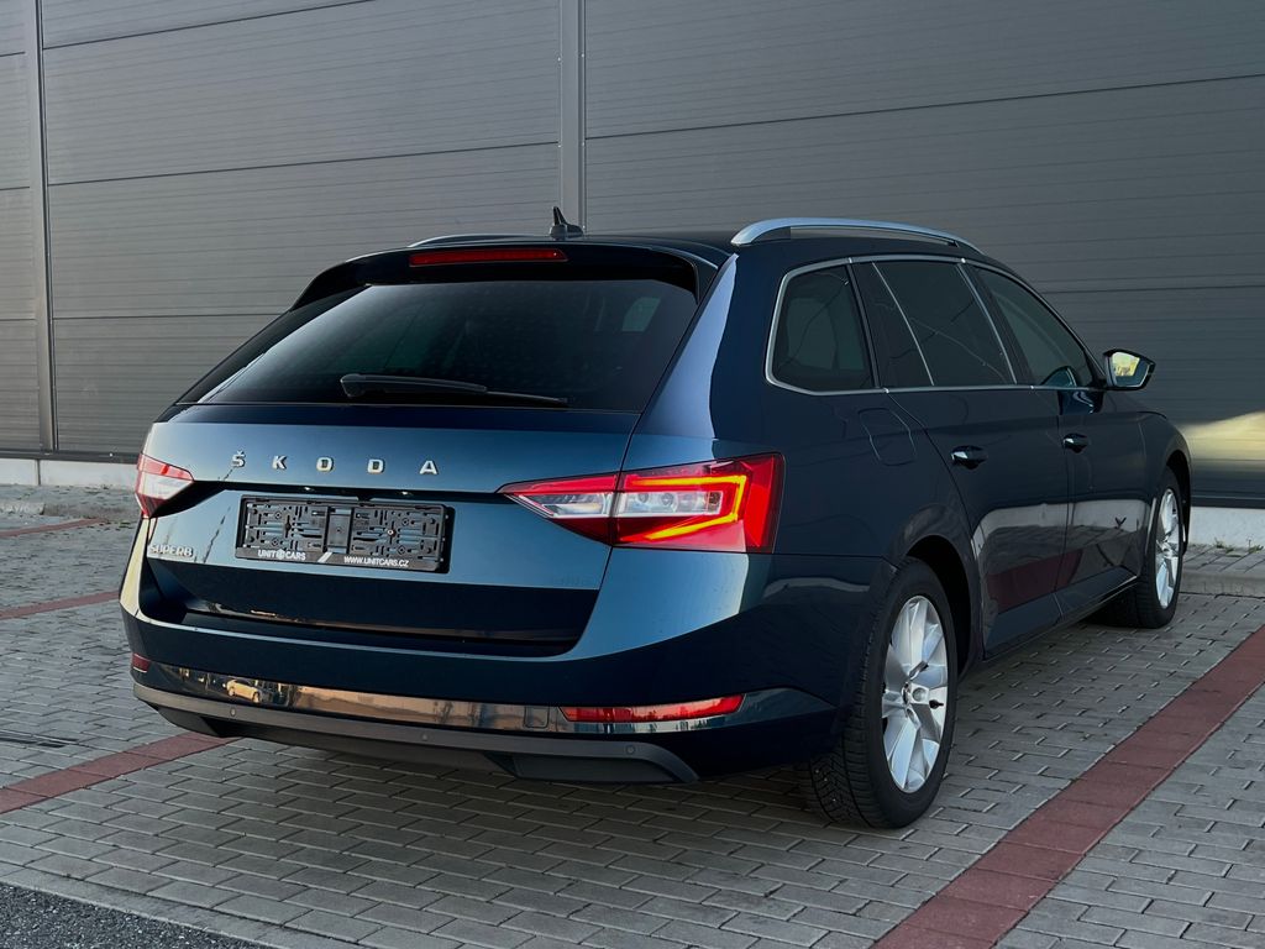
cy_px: 474
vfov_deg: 53.1
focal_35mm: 26
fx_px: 950
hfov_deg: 67.3
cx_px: 632
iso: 80
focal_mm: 5.7
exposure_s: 1/100
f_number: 1.5
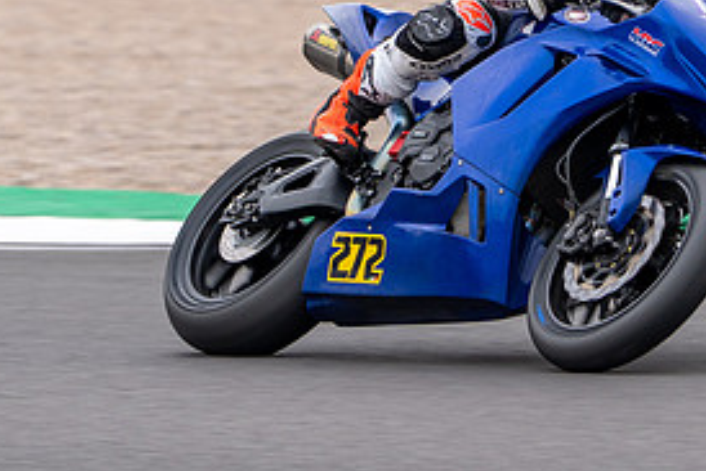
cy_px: 100
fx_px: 11929
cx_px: 412
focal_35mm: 608
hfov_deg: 3.4
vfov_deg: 2.3
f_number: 4.5
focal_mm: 215
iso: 160
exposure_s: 1/500
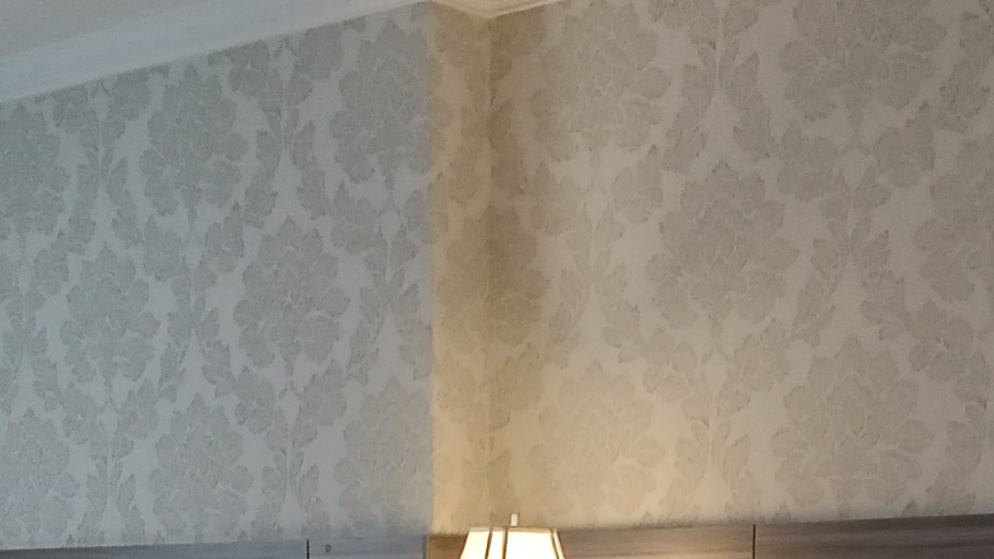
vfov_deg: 17.4
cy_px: 937
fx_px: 1555
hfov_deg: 35.4
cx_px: 414
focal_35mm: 59
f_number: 2
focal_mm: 3.54
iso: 530
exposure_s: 1/24
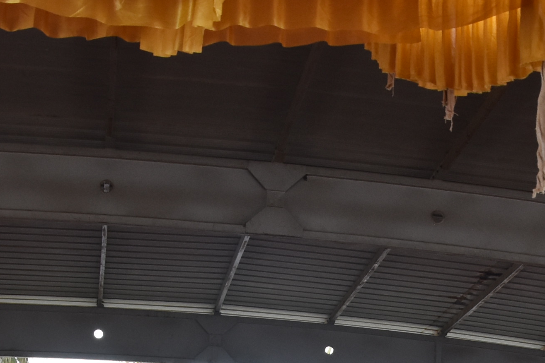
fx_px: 1631
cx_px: 409
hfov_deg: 18.8
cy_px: 398
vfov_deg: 12.5
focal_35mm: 108
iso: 800
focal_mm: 21
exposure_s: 1/200
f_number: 7.1
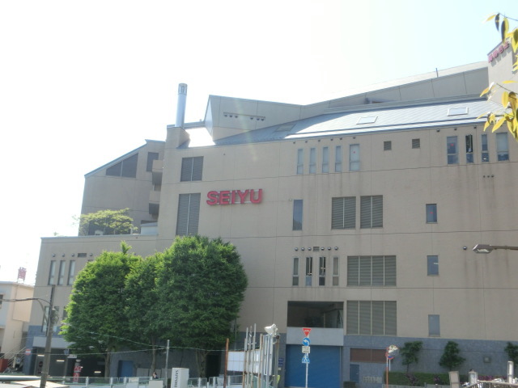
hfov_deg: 46.8
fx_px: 599
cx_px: 259
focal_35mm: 40
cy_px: 194
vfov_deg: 36.0
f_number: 10.1
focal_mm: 7.15
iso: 100
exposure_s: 1/100
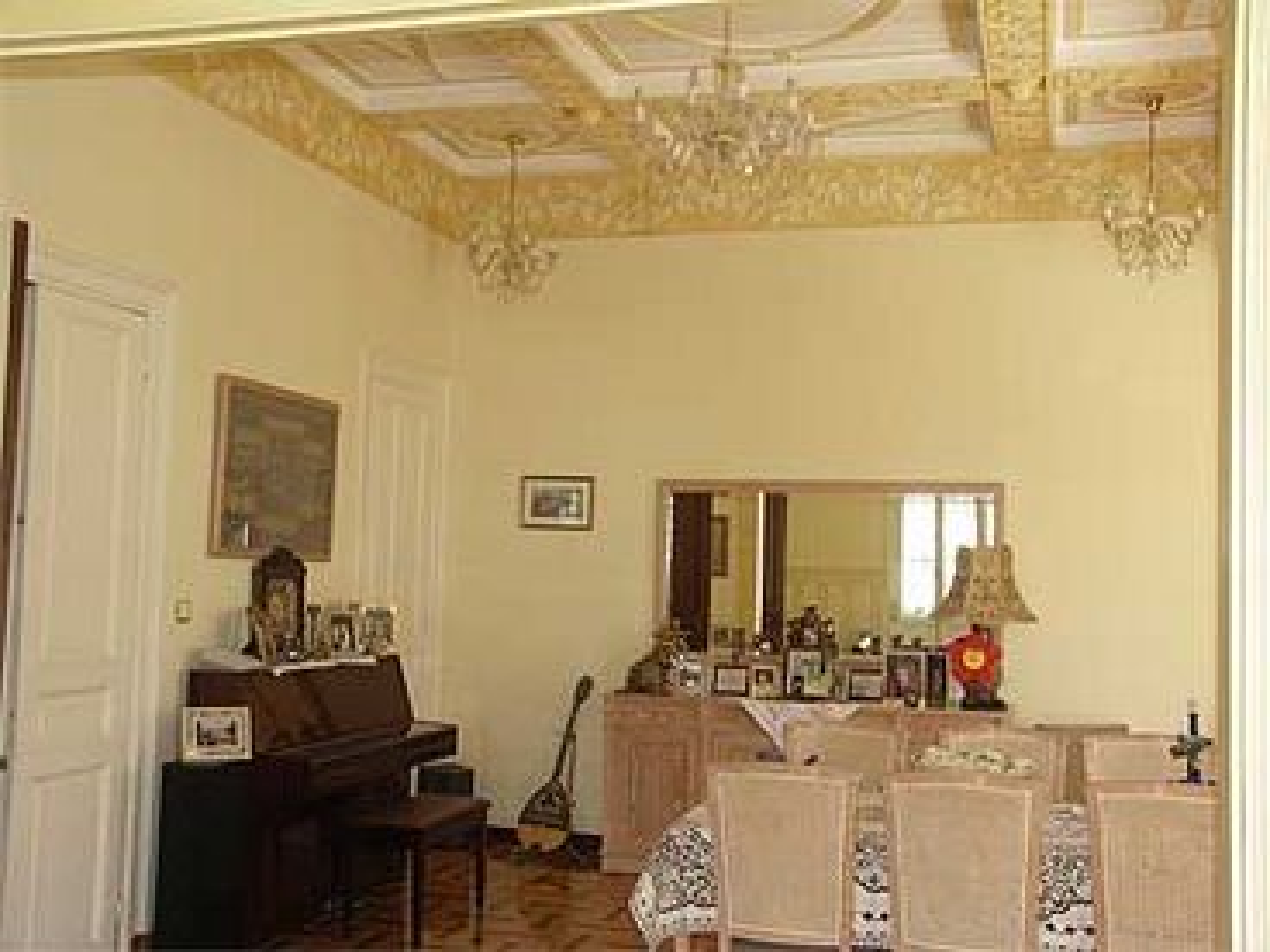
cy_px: 476
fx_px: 1357
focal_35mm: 37
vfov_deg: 38.7
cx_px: 635
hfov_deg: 50.1
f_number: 2.8
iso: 100
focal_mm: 9.7
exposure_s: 1/50
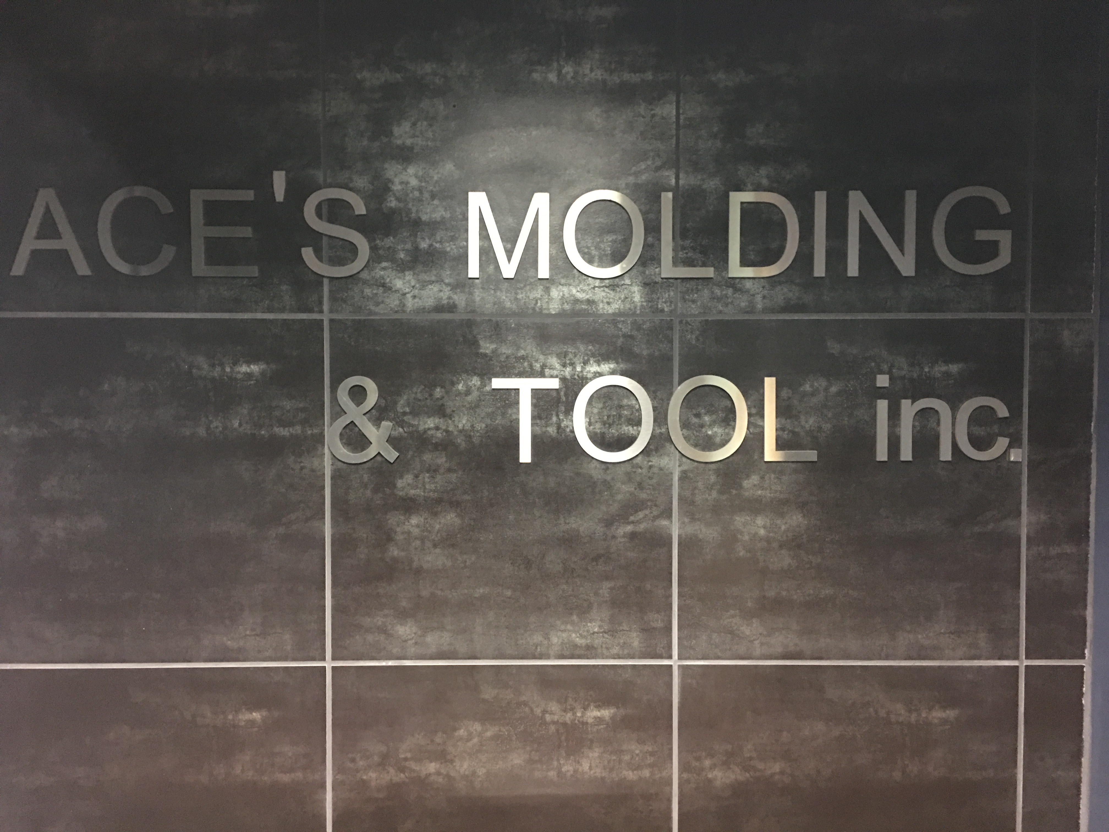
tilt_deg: -2.3
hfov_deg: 61.7
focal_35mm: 29
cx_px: 554
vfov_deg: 48.2
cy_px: 416
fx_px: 929
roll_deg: -0.3
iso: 100
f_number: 2.2
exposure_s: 1/4
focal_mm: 4.15
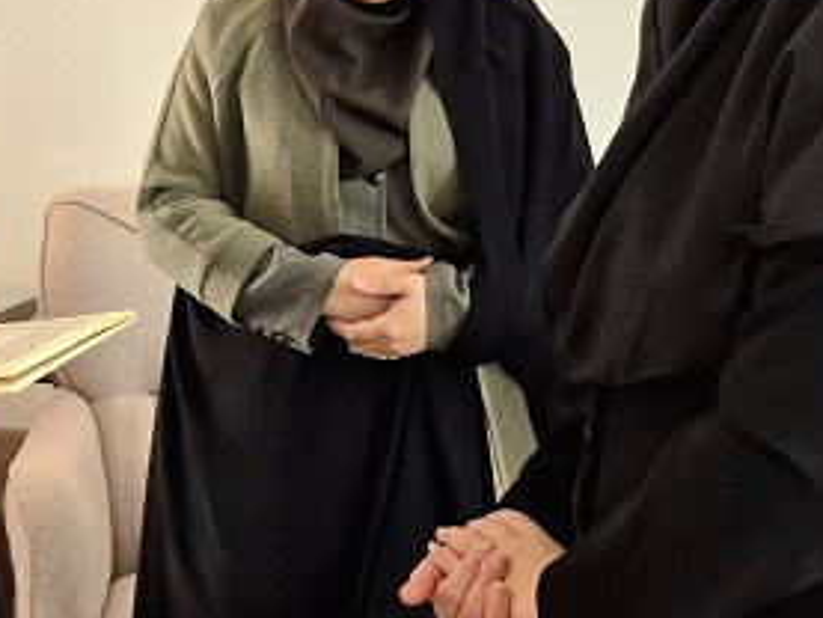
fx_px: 1736
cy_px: 365
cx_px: 125
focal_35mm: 73
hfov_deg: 26.0
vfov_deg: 20.2
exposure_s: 1/182
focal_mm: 5.4
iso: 250
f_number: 1.8
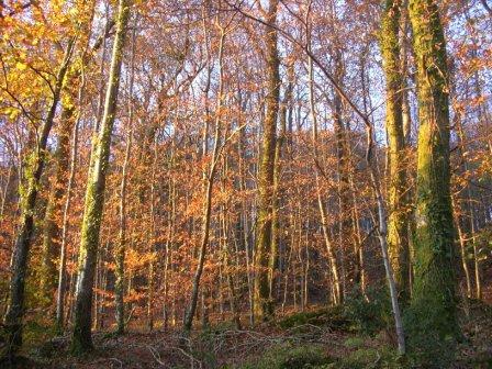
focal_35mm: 35
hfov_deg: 52.6
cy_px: 184
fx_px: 497
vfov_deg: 40.7
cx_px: 246
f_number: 2.8
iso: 50
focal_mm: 8.9
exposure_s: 1/12.8
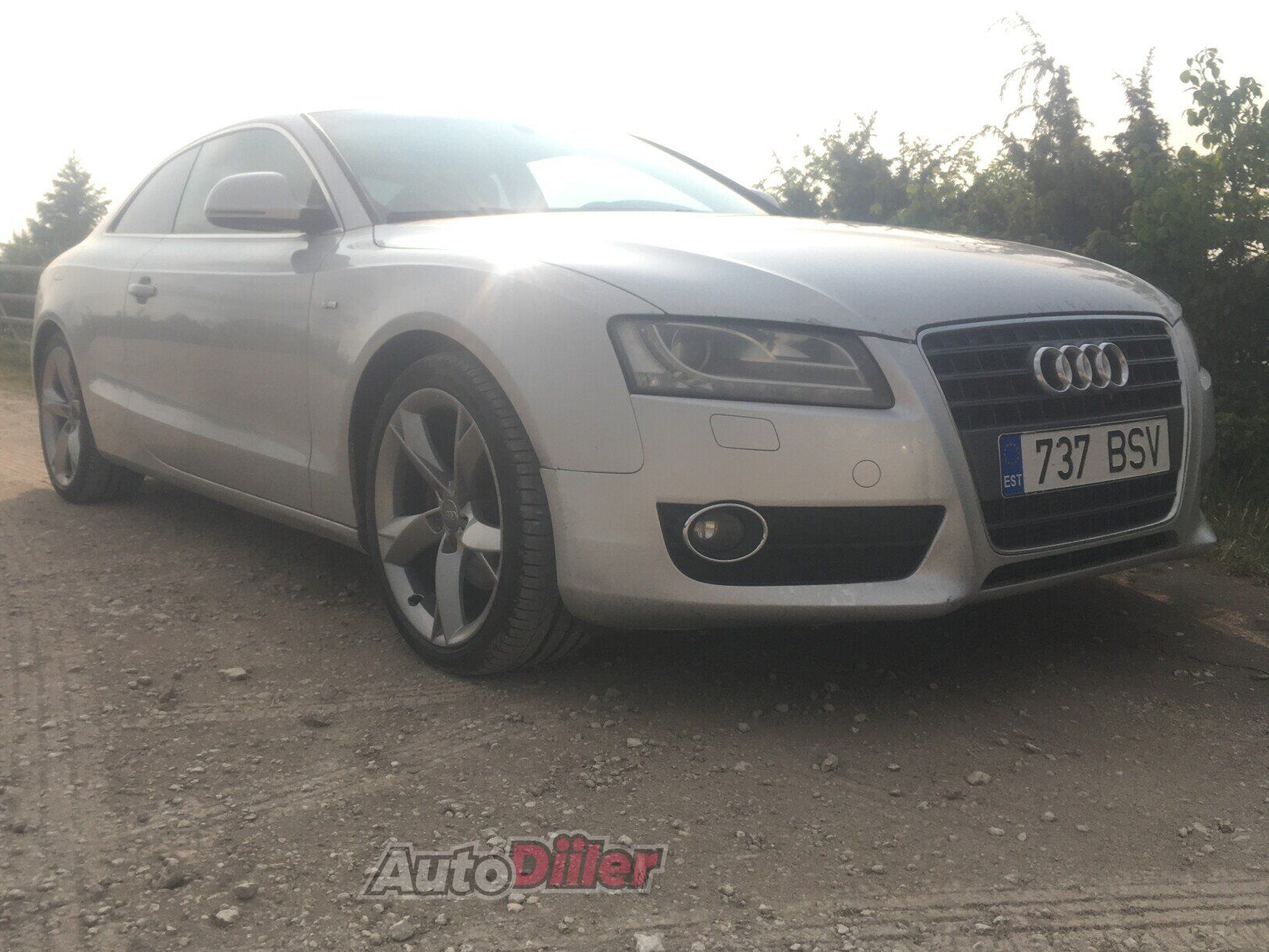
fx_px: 1283
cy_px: 404
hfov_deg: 52.3
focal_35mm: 35
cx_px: 513
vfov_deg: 40.6
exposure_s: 1/1202
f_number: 2.2
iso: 25
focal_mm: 4.15
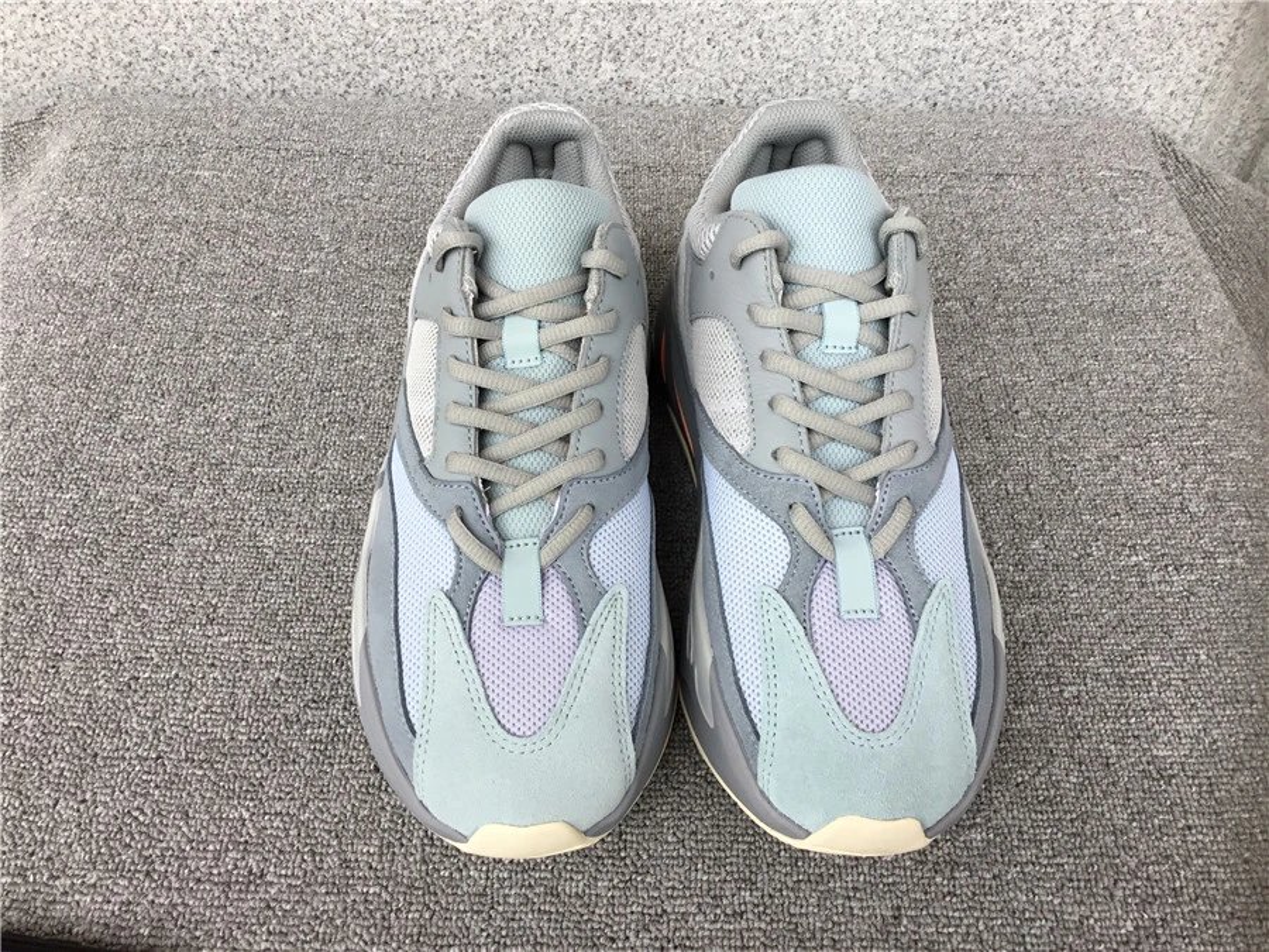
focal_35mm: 31
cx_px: 634
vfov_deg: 45.4
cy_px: 476
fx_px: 1136
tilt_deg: -50.6
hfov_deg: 58.4
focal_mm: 3.3
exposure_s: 1/100
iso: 25
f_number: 2.4
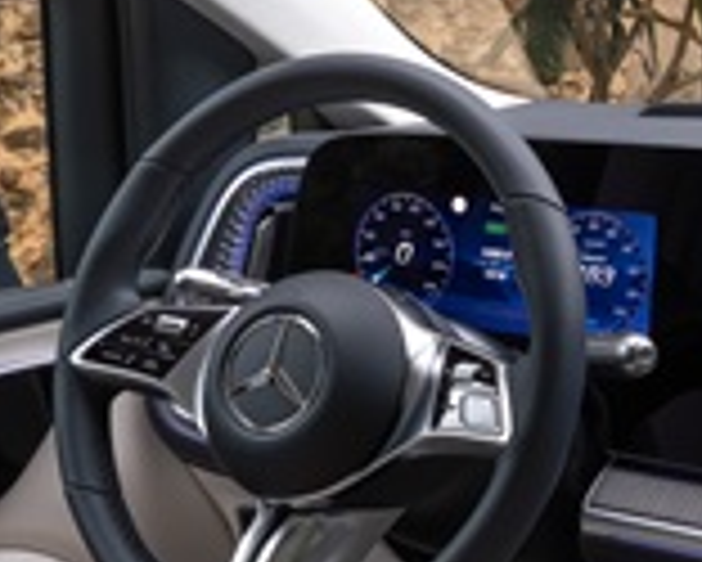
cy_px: 407
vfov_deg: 19.8
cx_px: 495
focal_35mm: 77
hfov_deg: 24.6
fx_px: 1601
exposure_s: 1/40
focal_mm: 16
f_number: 10
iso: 100
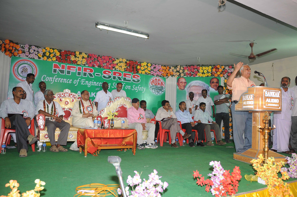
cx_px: 148
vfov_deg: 47.8
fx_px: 222
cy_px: 98
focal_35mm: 27
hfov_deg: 67.4
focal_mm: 18
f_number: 6.3
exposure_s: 1/125
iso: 400
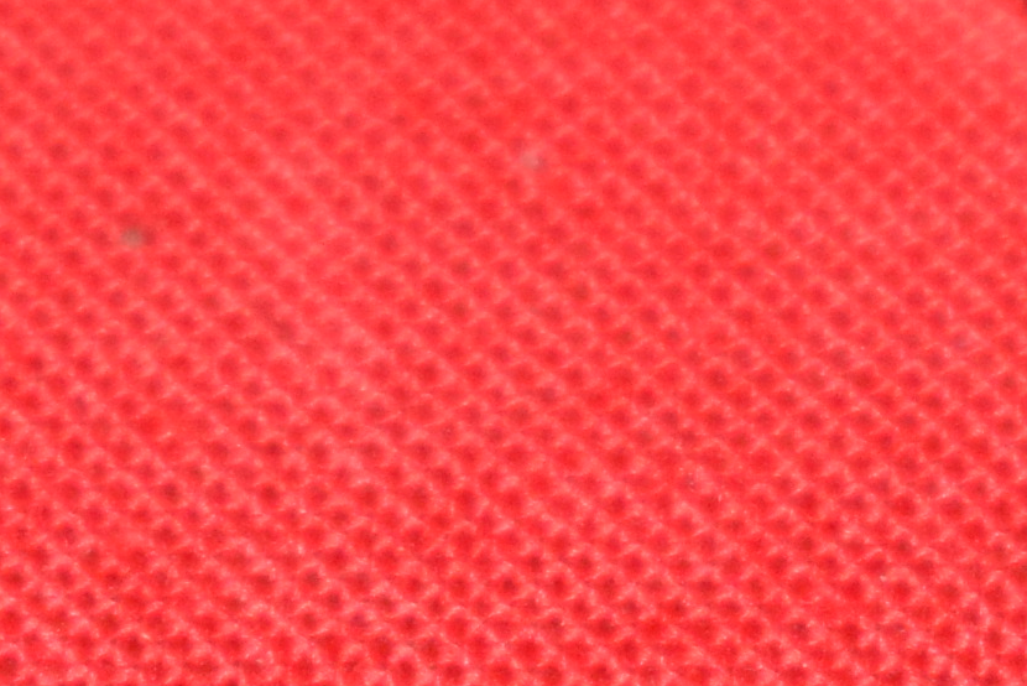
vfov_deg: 3.1
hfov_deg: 4.6
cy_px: -106
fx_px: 12747
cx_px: 1523
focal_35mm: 447
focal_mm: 55
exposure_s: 1/200
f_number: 5.6
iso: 1250
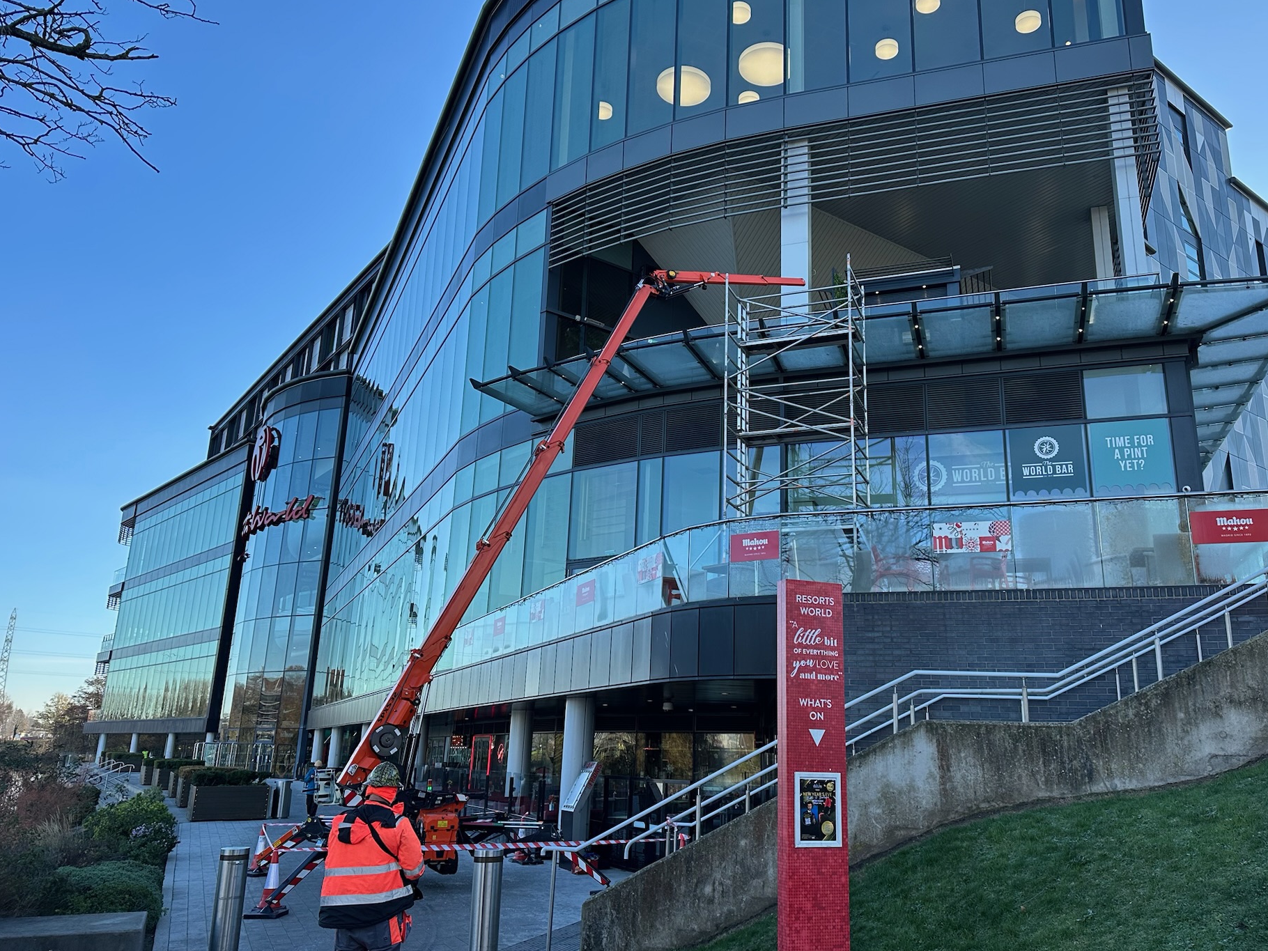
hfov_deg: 65.1
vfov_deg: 51.4
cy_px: 472
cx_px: 709
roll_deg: -1.2
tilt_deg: +15.6
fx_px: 989
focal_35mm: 27
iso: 80
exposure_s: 1/1131
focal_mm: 6.86
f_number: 1.78
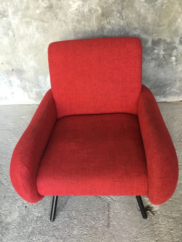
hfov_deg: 45.4
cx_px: 91
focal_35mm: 31
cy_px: 121
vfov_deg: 58.4
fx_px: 217
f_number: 2.4
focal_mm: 3.3
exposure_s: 1/33
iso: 160
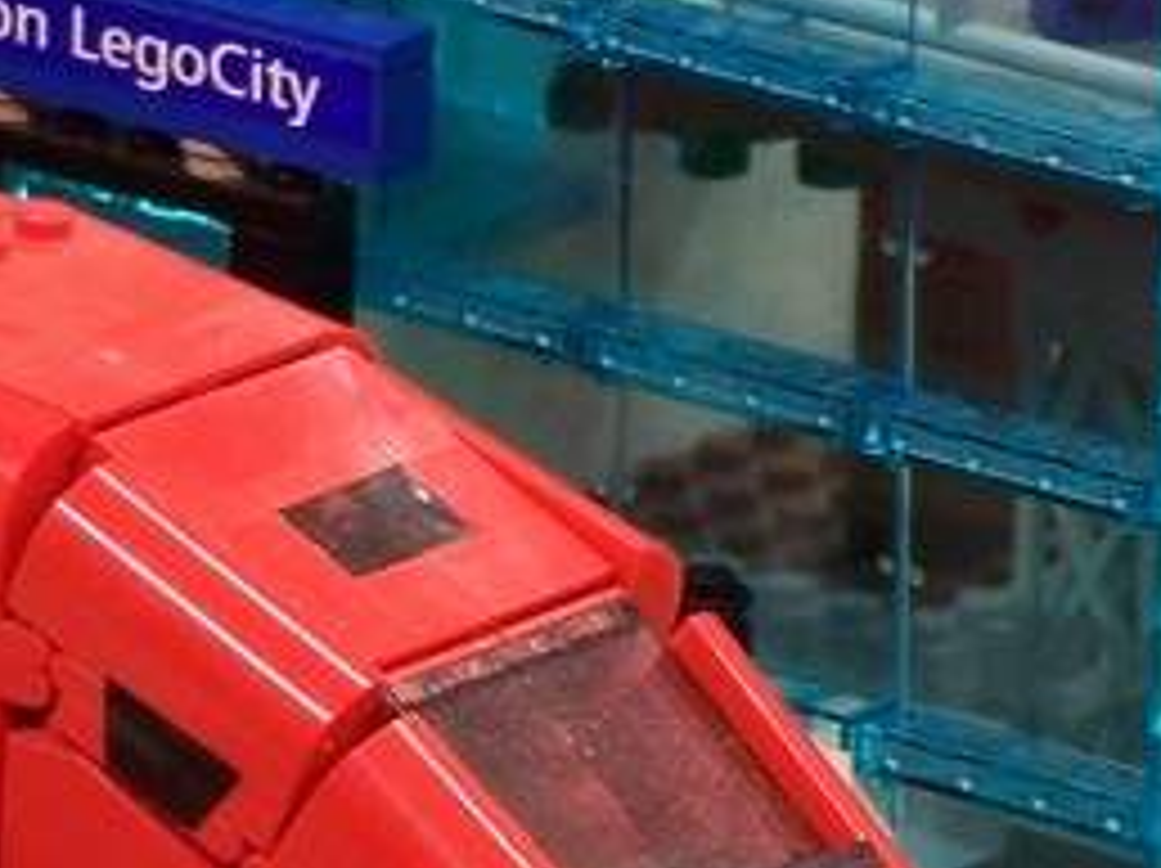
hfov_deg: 2.3
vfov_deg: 1.7
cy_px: 544
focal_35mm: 866
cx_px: 63
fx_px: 29018
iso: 80
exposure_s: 1/2
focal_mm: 36.2
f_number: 3.2
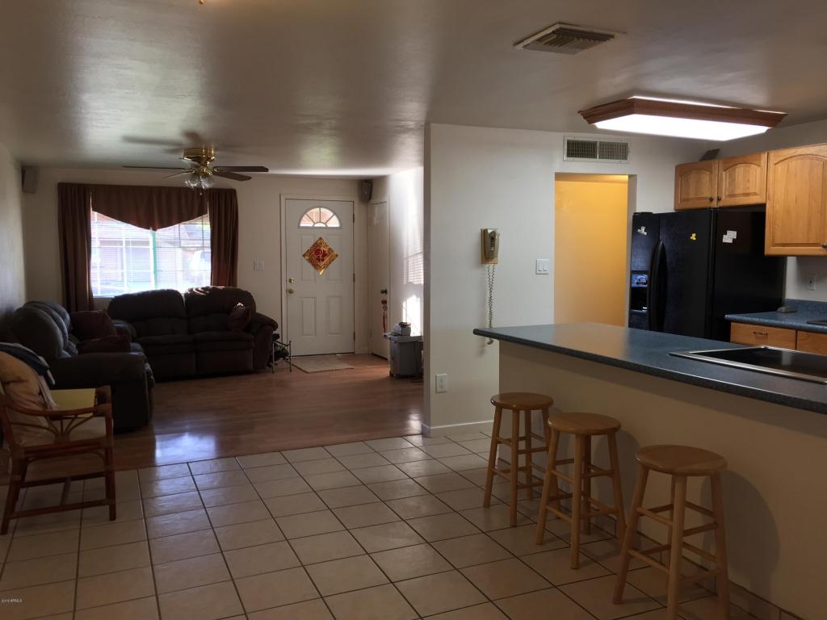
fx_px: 693
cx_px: 414
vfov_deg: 48.2
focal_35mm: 29
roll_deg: +0.0
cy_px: 310
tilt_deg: -5.1
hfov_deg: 61.7
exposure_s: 1/30
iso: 64
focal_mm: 4.15
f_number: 2.2
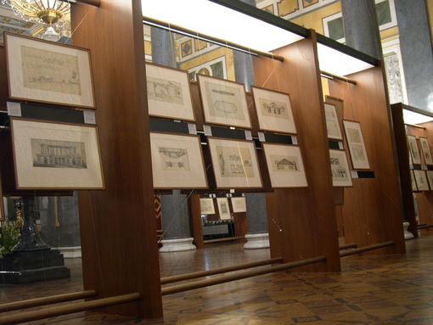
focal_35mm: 38
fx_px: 476
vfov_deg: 37.8
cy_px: 162
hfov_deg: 49.0
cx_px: 216
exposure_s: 1/4.3
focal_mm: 8
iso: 232
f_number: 2.8
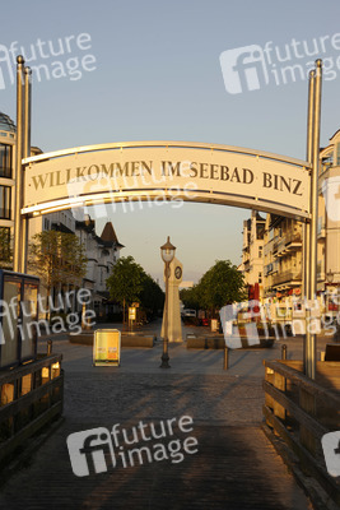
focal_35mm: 62
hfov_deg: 21.9
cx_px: 170
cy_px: 255
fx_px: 878
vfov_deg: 32.4
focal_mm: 62
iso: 400
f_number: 9
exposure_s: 1/320
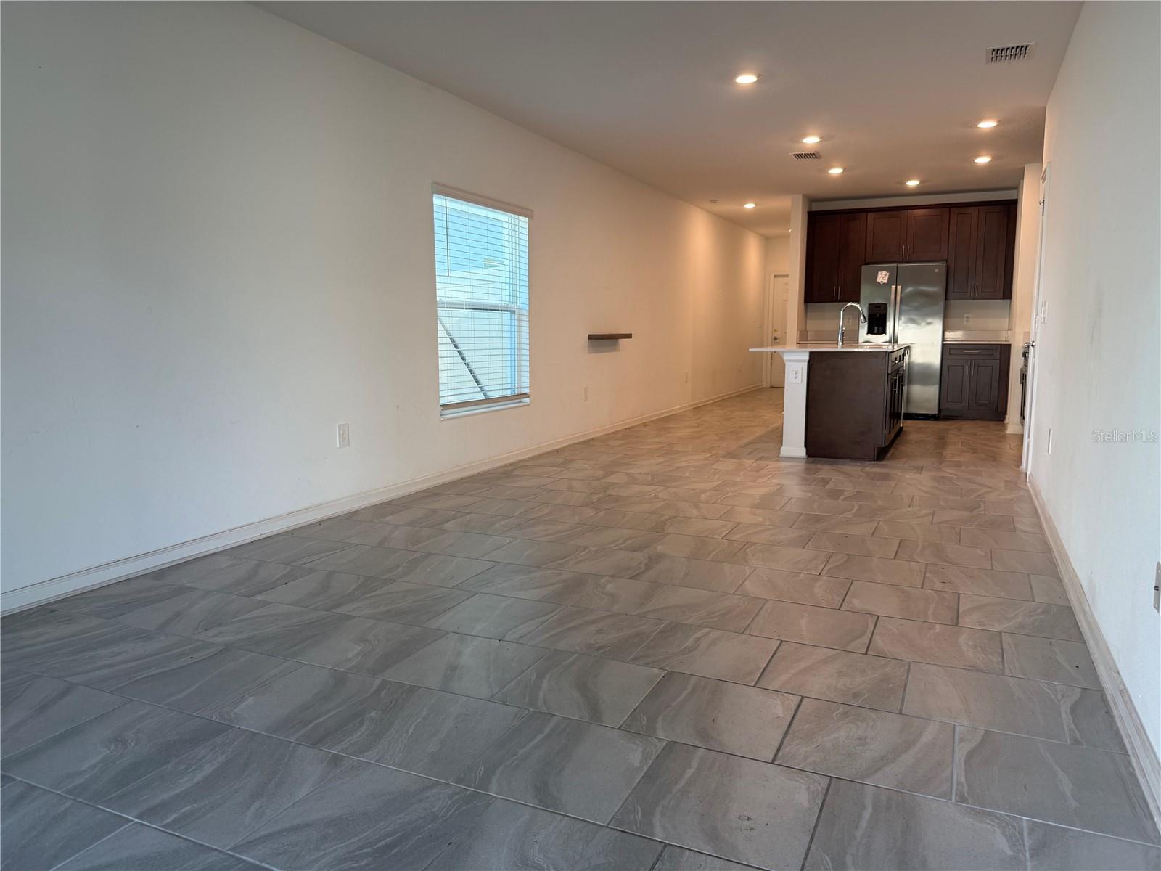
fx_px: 805
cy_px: 436
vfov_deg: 56.8
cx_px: 580
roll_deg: +0.2
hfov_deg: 71.6
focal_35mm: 24
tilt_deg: -7.4
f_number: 1.78
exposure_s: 1/120
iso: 125
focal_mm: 6.76
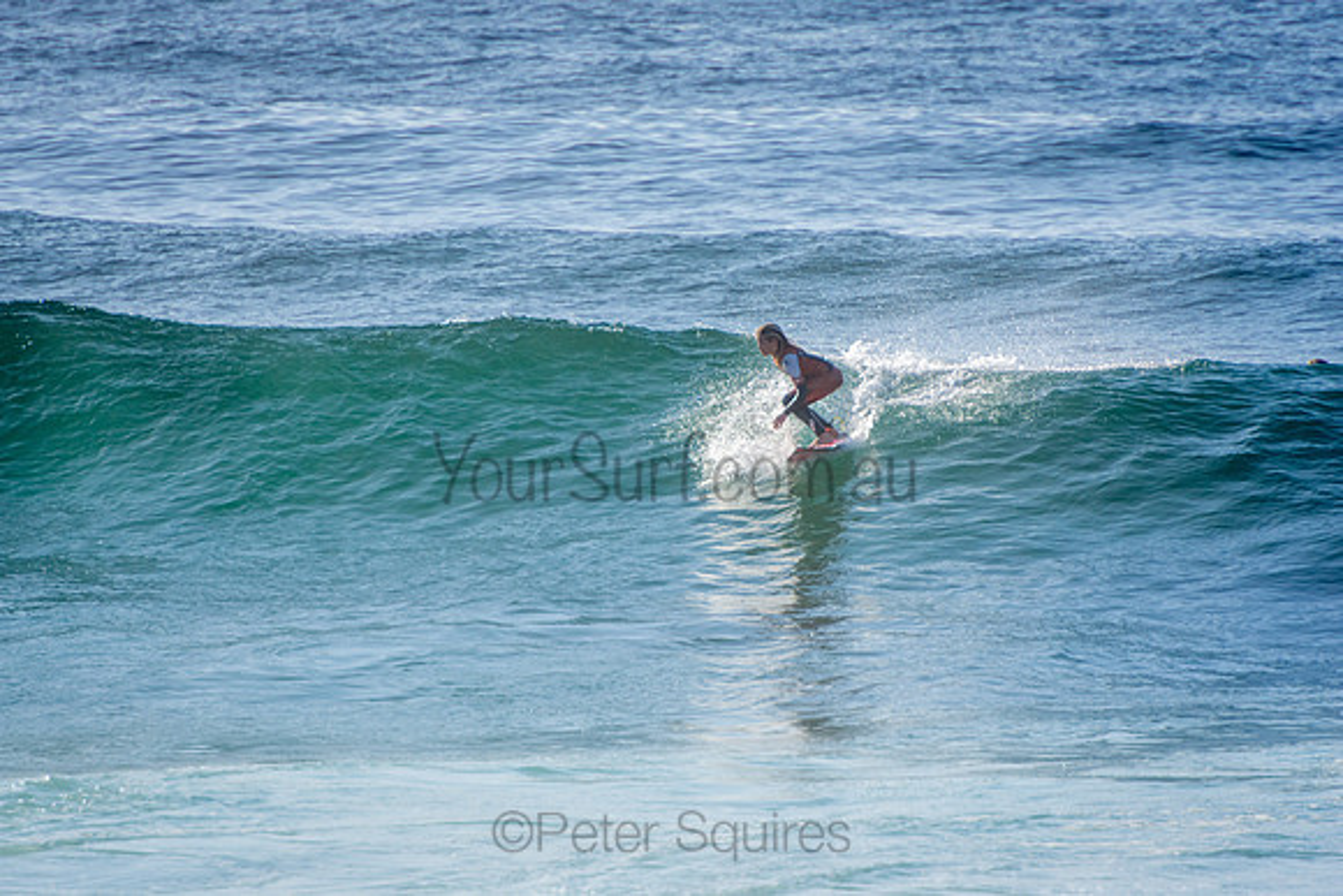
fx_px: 22388
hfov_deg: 3.4
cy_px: 448
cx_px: 672
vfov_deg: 2.3
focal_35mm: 600
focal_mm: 400
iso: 220
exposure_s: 1/2000
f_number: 5.6
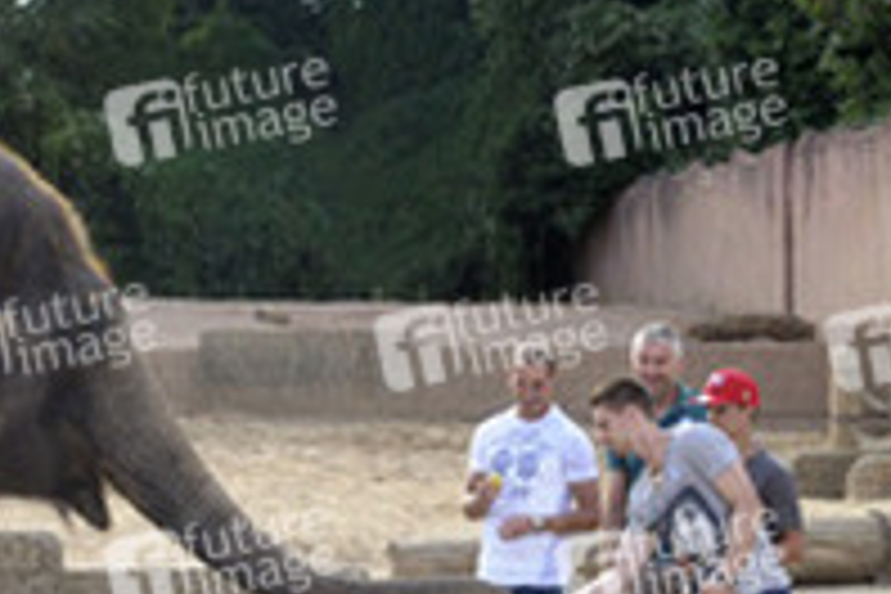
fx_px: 2698
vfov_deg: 12.5
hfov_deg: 18.5
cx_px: 99
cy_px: 450
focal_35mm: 109
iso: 400
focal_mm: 32
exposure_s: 1/160
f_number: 9
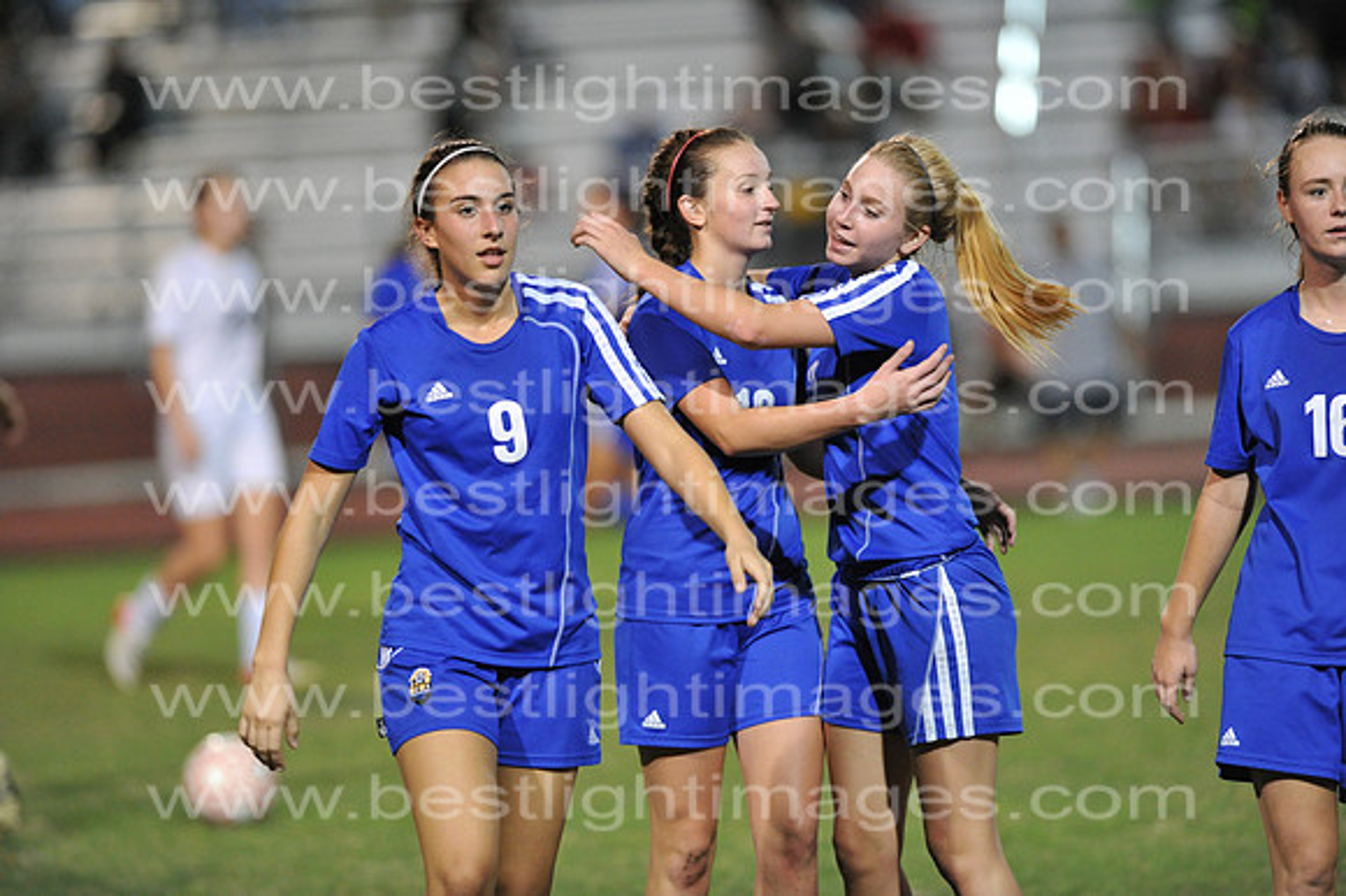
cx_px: 673
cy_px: 448
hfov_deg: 6.9
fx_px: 11210
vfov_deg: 4.6
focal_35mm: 300
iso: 5000
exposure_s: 1/400
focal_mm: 300
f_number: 3.2
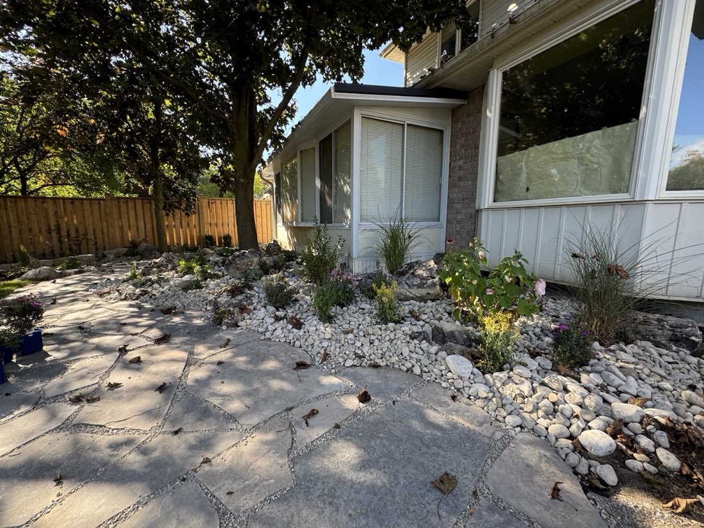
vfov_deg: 85.7
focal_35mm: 14
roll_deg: +0.1
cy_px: 264
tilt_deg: -6.0
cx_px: 352
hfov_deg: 102.1
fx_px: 285
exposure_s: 1/169
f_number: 2.2
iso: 40
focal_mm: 2.22
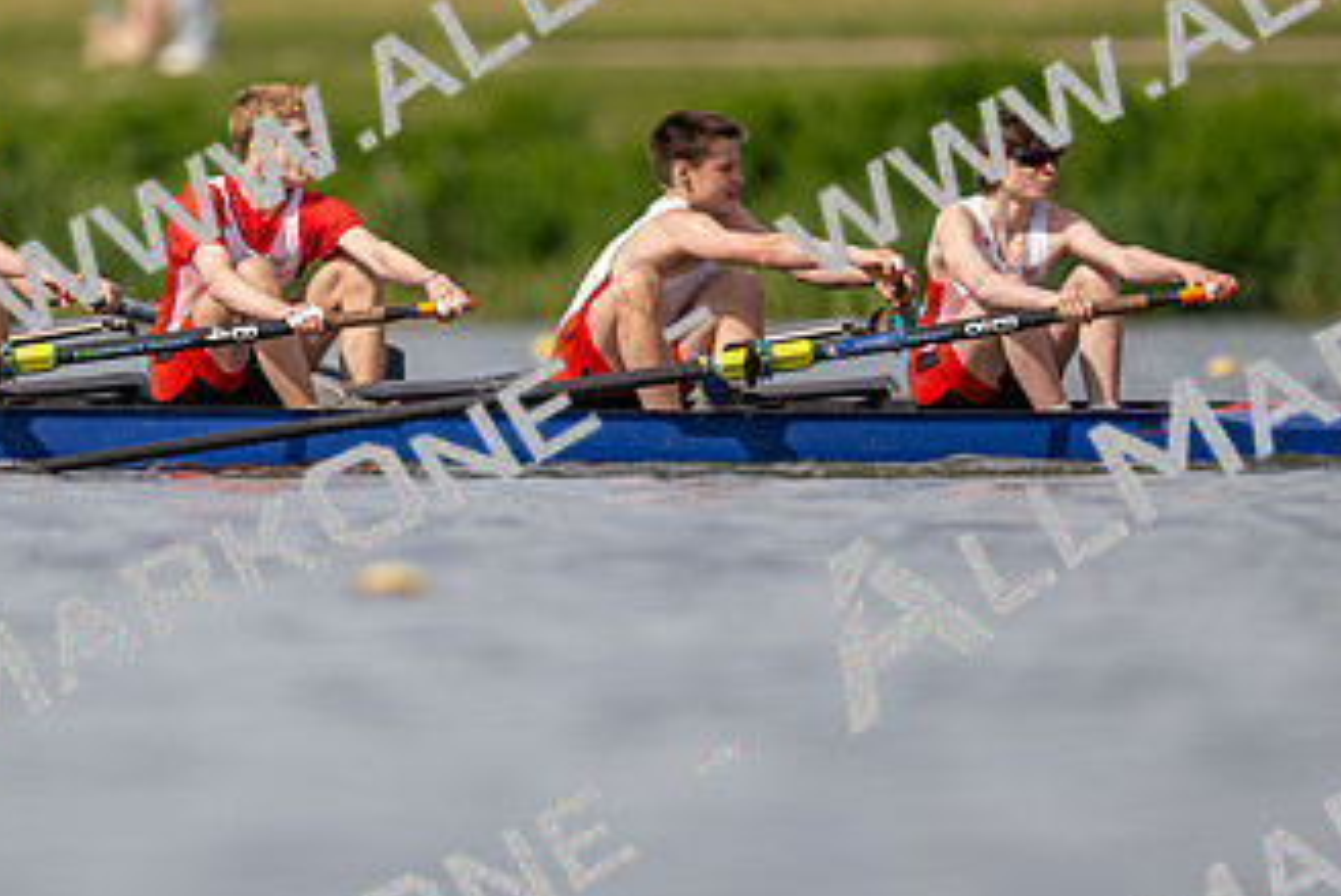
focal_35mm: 1060
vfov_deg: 1.3
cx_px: 478
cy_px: 346
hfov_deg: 1.9
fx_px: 39500
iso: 220
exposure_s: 1/2500
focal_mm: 600
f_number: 4
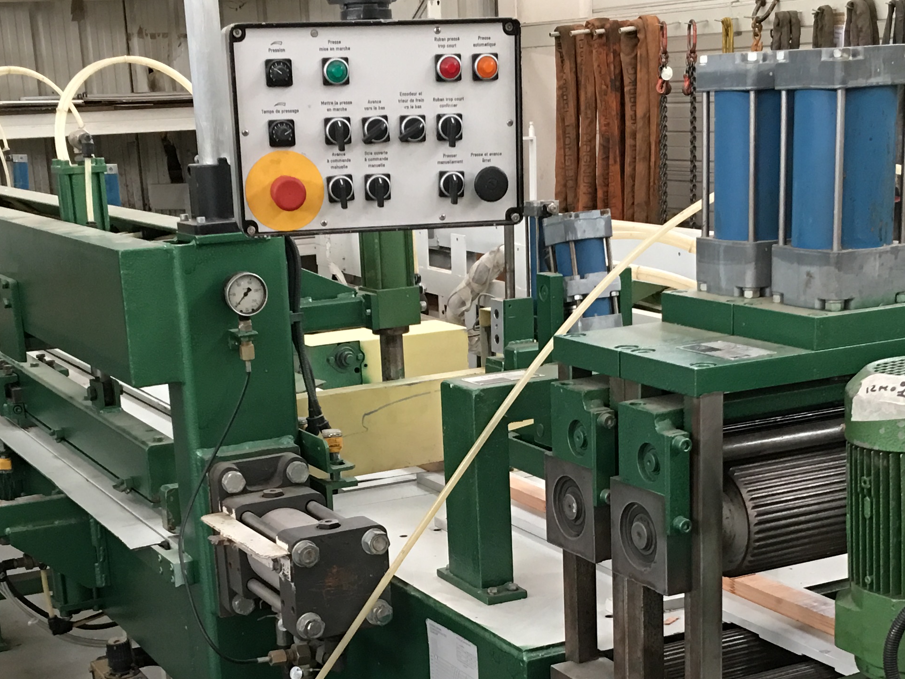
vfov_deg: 23.6
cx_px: 474
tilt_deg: -16.4
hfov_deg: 31.7
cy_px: 562
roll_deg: +2.3
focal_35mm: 61
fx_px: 1595
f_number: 2.2
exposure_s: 1/17
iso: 80
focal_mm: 4.15
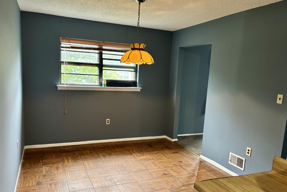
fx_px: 223
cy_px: 105
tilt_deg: -8.2
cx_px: 139
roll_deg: -2.5
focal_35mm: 28
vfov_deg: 46.3
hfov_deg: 65.5
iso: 500
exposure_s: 1/60
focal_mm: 5.96
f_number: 1.6
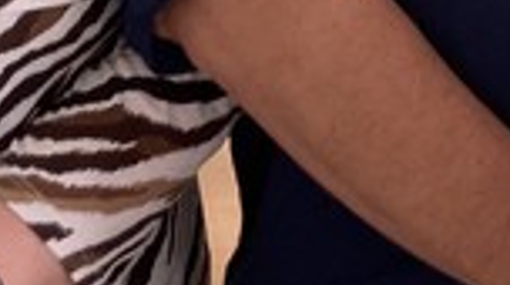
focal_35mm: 161
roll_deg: +0.9
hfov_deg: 13.0
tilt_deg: -8.0
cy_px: -520
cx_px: 654
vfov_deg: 6.9
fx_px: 2174
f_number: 1.8
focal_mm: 3.99
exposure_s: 1/60
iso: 50
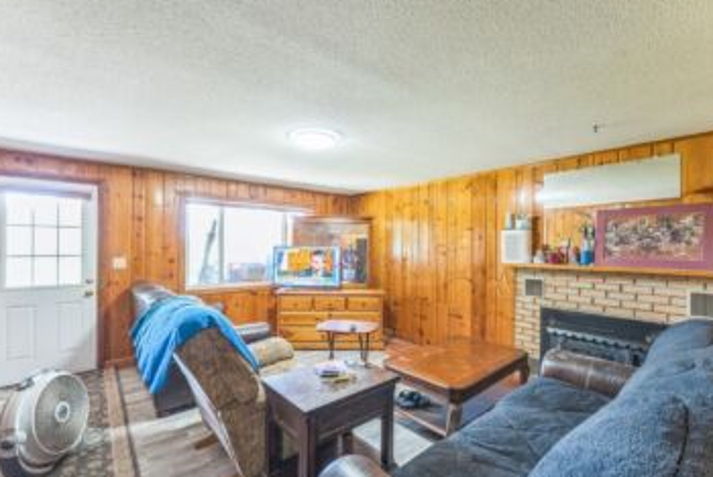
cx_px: 365
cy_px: 242
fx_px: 317
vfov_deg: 73.8
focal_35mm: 16
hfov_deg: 96.7
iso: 500
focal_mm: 14
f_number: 8
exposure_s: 1/3
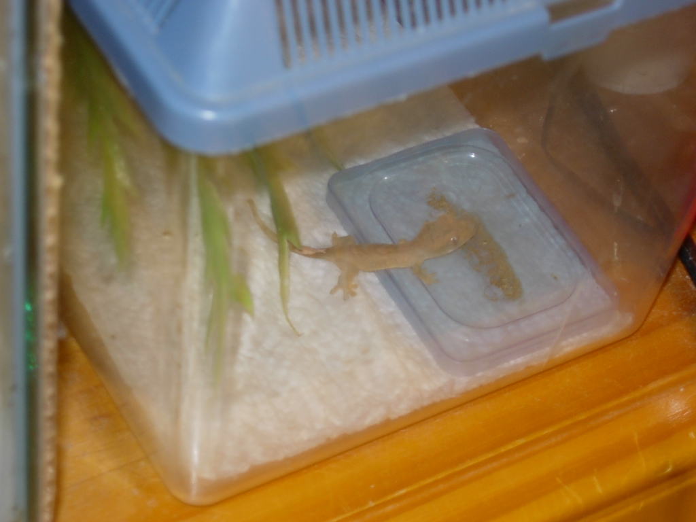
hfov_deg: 17.4
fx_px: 2272
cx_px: 348
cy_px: 261
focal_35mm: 113
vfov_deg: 13.1
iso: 79
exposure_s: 1
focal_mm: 23.4
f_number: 4.9
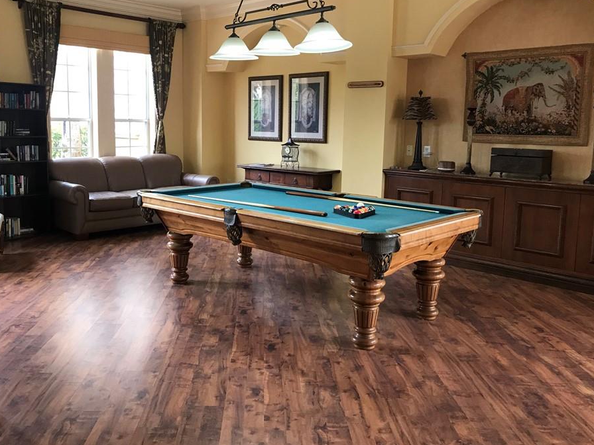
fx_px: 549
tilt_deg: -7.1
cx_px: 259
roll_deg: -1.2
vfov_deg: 44.1
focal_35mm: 32
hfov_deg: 56.6
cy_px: 194
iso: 40
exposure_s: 1/30
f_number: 1.8
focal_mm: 3.99
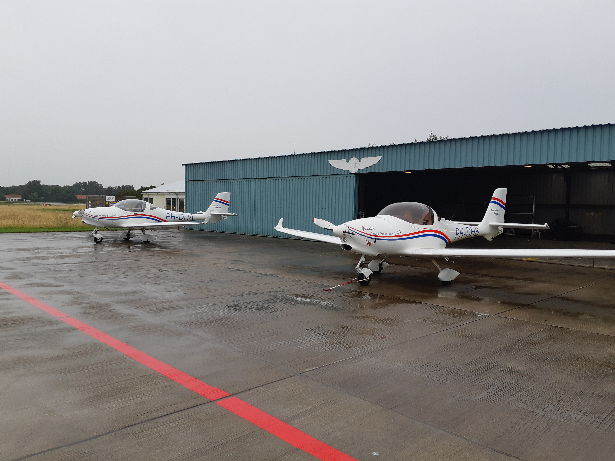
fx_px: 462
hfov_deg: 67.3
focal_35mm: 26
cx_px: 308
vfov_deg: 53.1
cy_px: 230
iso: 40
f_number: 1.7
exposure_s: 1/620
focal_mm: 3.93
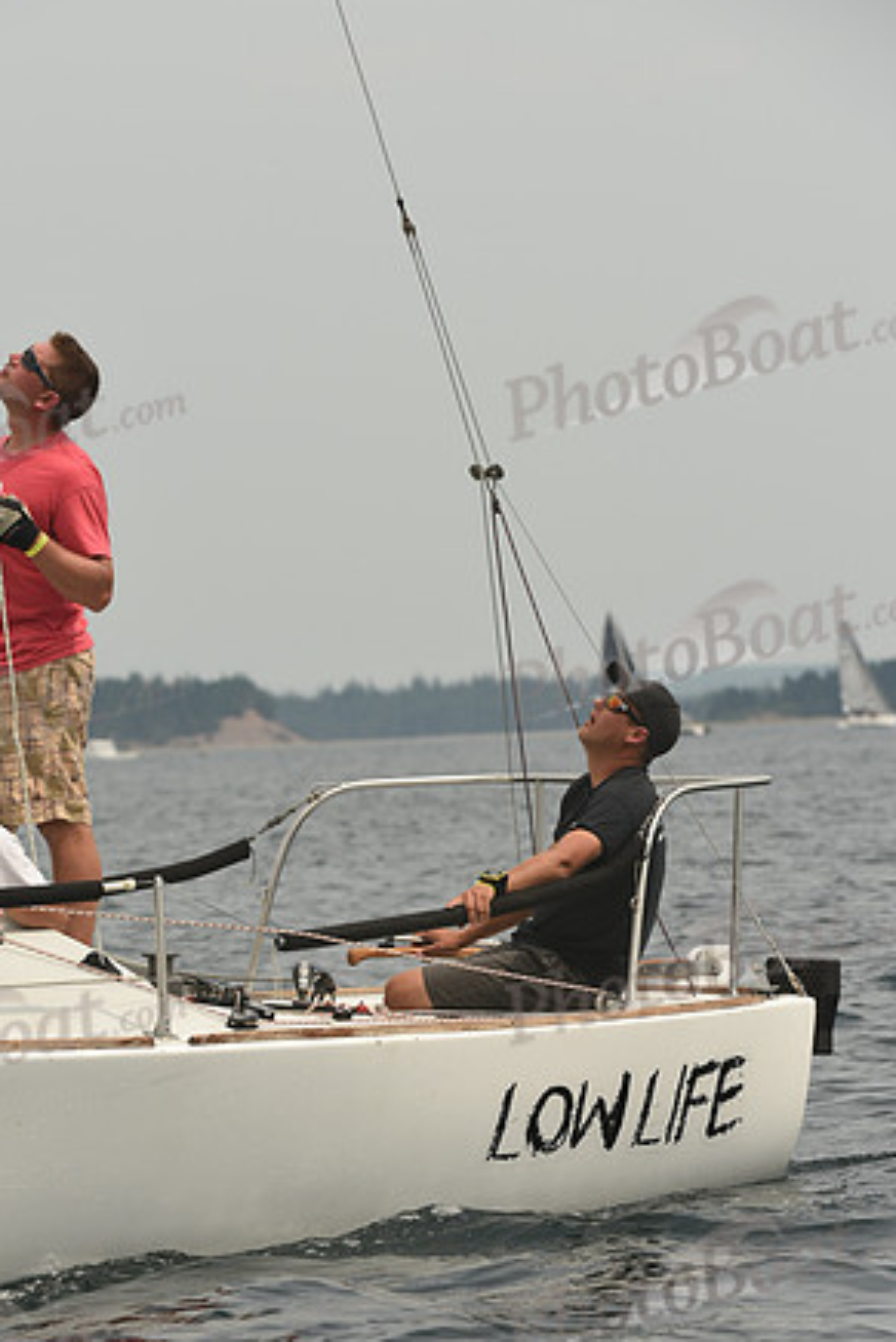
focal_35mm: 266
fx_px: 9922
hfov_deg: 5.2
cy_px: 850
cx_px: 346
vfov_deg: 7.7
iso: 250
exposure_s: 1/1000
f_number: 6.3
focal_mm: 200
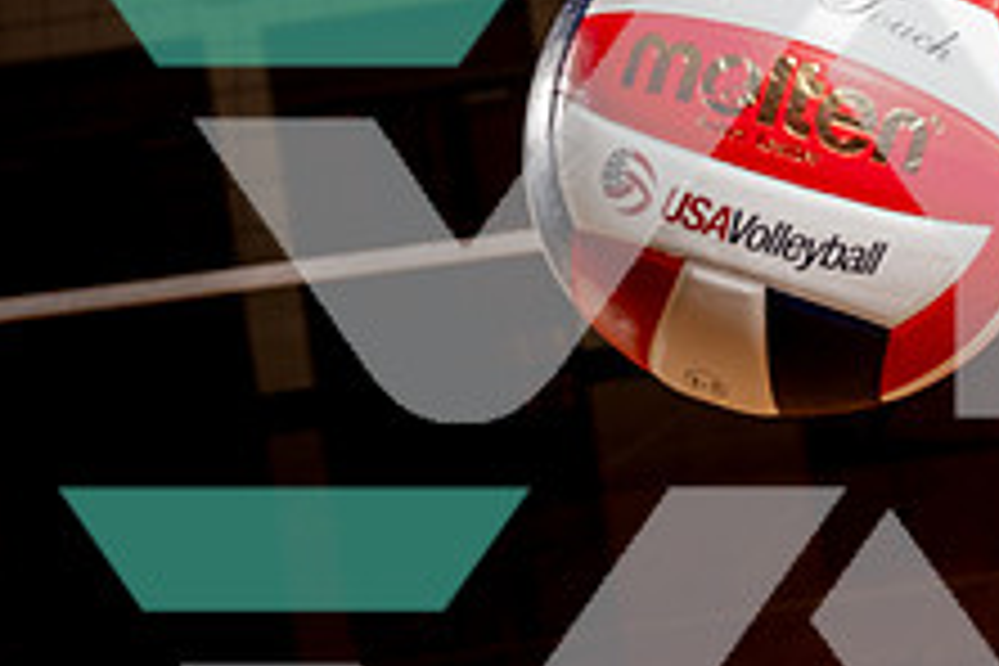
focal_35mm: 119
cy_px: 151
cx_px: 1203
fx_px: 3302
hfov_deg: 16.5
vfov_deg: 11.5
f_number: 5.6
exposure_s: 1/250
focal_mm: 41
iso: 125
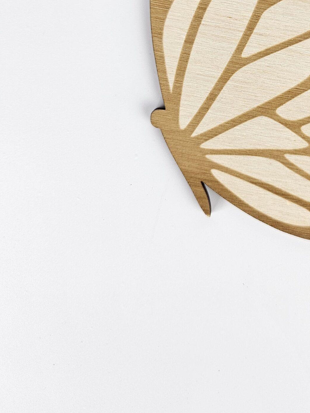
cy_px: 64
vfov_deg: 42.1
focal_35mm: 42
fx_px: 502
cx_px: 262
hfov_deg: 33.0
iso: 50
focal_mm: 5.4
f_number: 1.8
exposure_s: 1/100
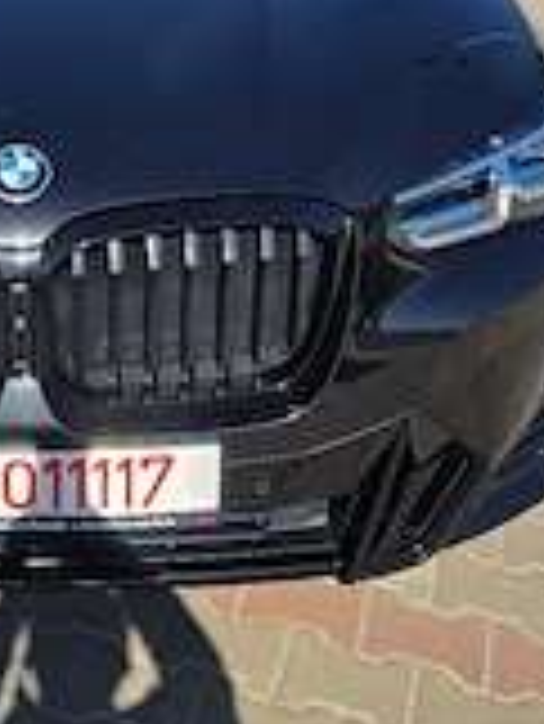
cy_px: 22
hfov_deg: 24.7
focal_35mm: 57
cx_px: 27
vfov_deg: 31.5
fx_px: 1193
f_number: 1.7
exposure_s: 1/10000
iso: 80
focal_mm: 6.3
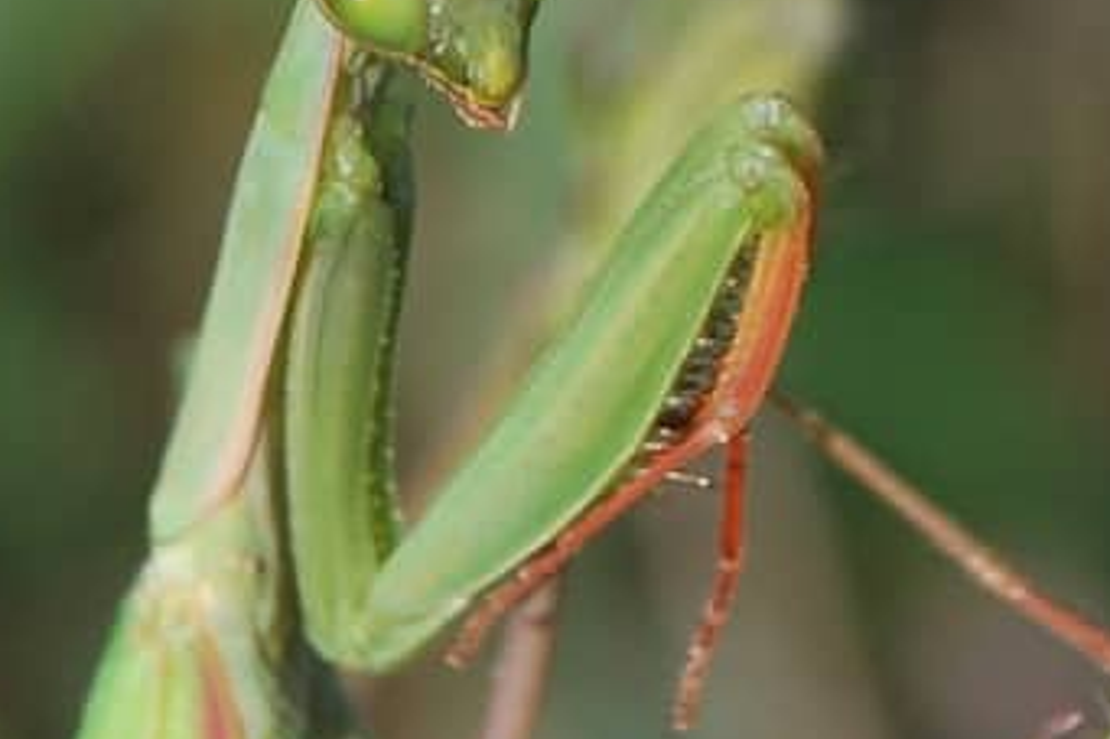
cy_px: 24
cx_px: 420
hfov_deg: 5.7
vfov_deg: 3.8
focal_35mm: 364
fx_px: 11224
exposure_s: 1/100
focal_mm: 55
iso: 100
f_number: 8
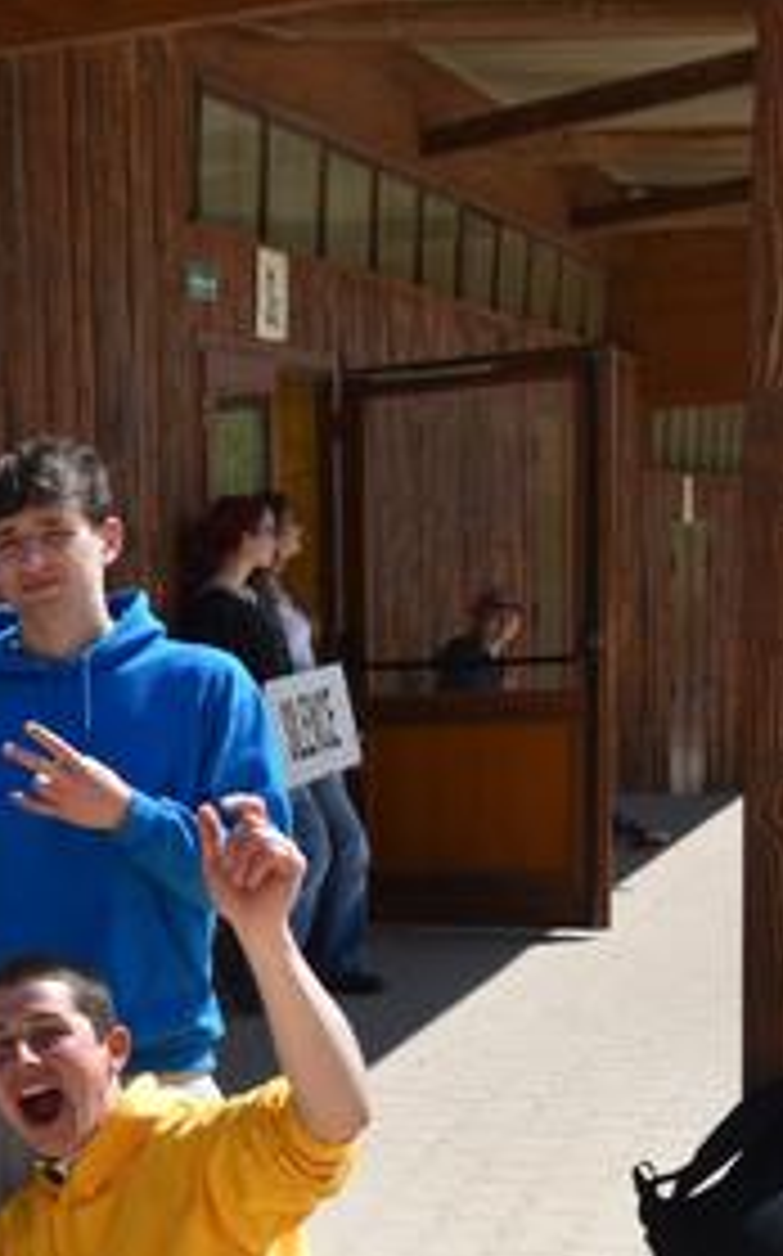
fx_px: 3019
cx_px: -778
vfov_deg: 23.1
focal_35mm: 88
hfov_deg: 12.9
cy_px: 1042
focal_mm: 23
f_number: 10
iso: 200
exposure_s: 1/400
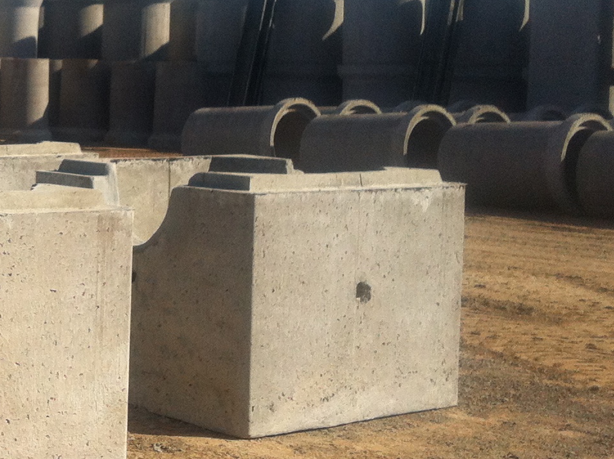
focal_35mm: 95
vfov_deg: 15.5
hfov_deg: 19.6
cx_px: -90
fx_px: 1682
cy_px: 126
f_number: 2.8
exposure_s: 1/1774
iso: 80
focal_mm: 3.85
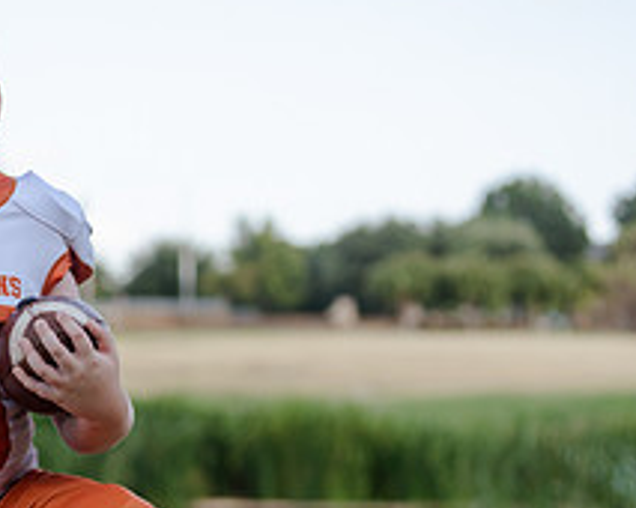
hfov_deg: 10.7
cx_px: -57
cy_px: 369
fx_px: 3366
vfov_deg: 8.6
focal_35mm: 179
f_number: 3.2
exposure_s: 1/320
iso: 125
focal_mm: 70
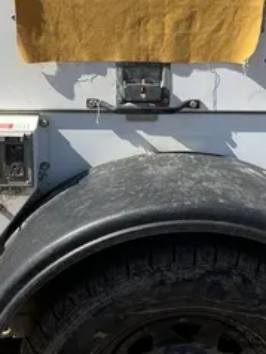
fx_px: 818
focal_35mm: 80
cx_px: 158
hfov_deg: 18.4
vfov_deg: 24.4
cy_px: 148
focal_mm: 4.2
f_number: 1.6
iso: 50
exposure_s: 1/4651
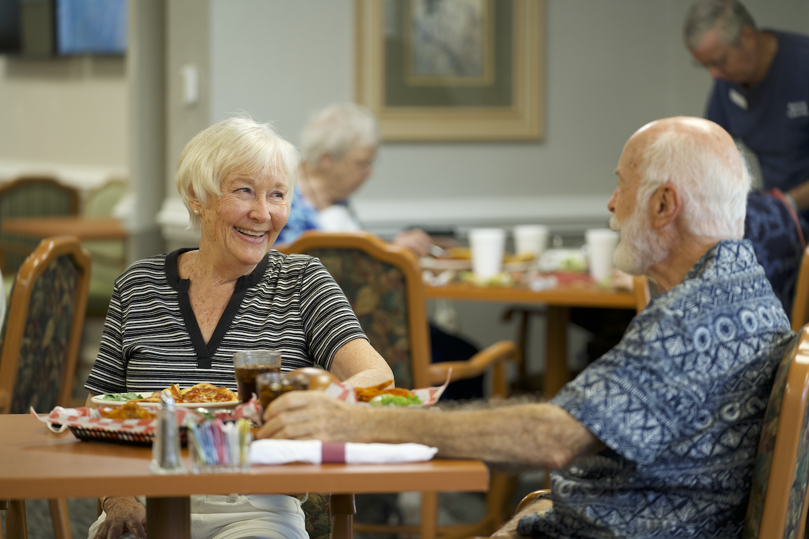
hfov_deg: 15.4
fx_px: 2989
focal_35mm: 133
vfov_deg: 10.3
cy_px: 270
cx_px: 404
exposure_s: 1/125
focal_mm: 133
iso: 800
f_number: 2.8
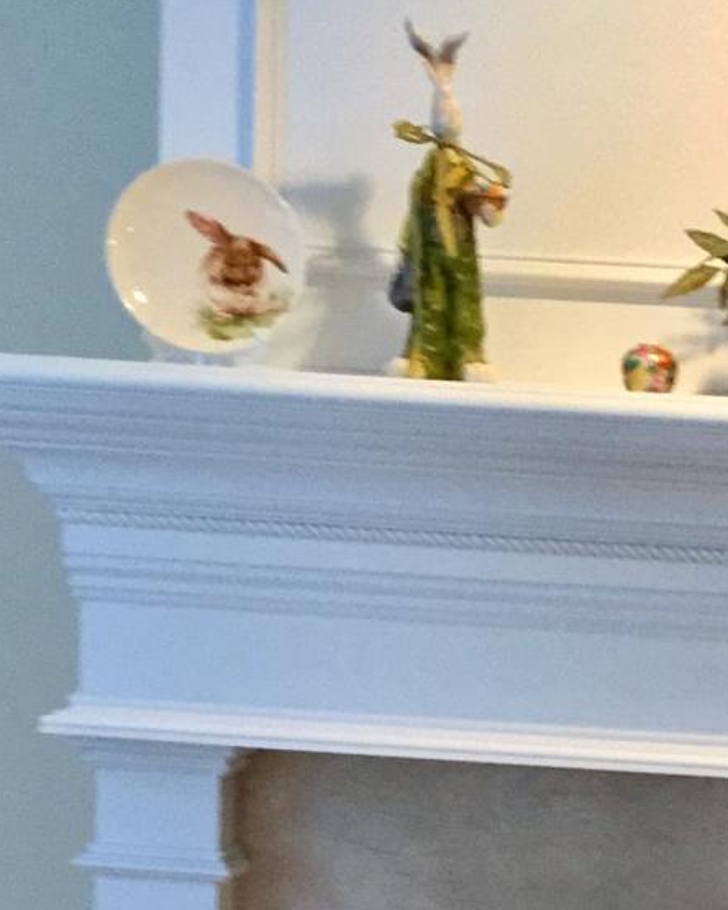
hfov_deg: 13.8
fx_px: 2936
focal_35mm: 109
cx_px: 826
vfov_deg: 17.1
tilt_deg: -8.1
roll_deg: -2.4
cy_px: 977
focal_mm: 3.3
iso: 200
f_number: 2.4
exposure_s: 1/20
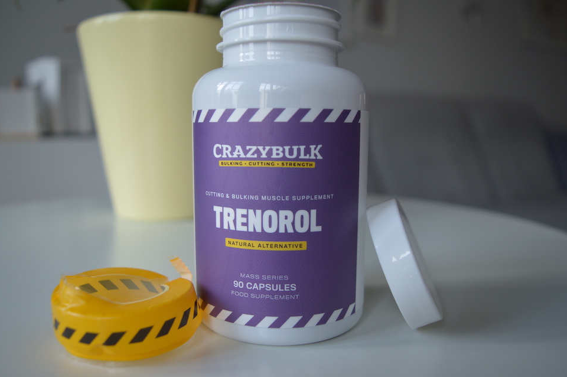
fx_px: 503
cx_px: 276
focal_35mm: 32
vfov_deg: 41.0
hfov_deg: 58.8
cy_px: 196
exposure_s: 1/30
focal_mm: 20
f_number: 3.8
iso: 110
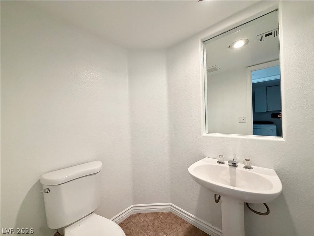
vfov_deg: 85.7
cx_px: 157
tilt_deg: -0.4
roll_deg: +1.7
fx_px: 127
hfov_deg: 102.1
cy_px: 118
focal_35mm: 14
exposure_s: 1/60
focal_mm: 2.22
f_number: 2.2
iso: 250
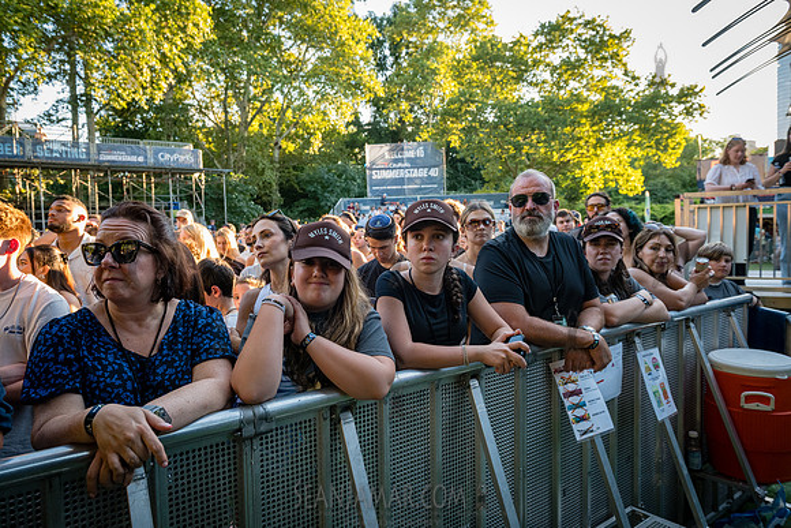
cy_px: 264
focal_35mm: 26
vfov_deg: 49.6
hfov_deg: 69.4
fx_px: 571
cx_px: 396
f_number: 5
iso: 2000
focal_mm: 26
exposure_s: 1/400
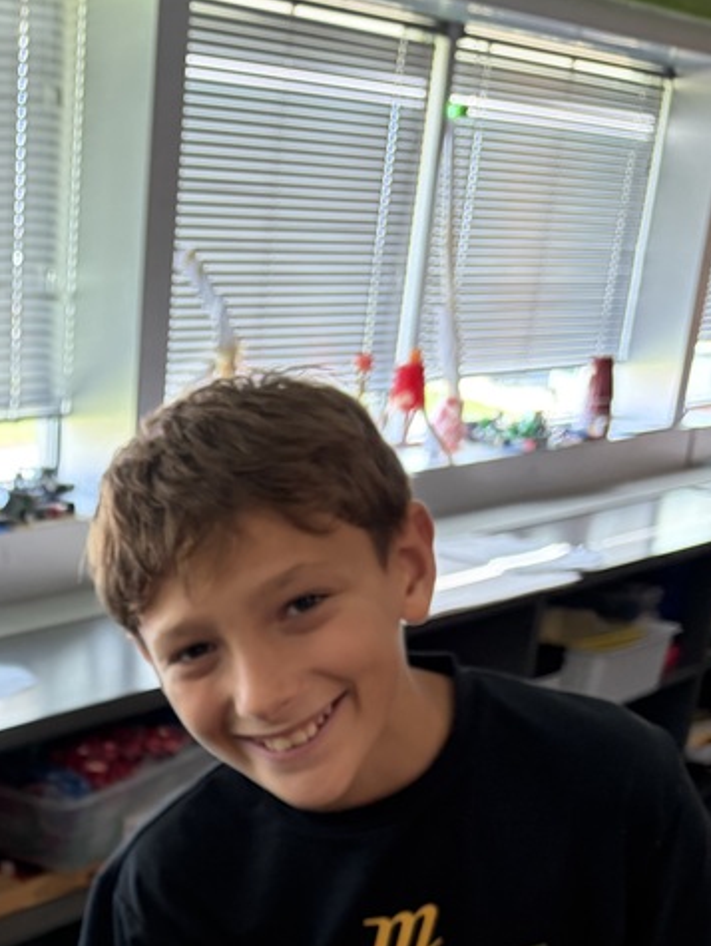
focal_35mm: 56
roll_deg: -0.7
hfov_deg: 24.8
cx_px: -22
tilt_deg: -23.7
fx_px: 1532
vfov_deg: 31.6
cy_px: 952
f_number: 1.6
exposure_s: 1/60
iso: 200
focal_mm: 5.96
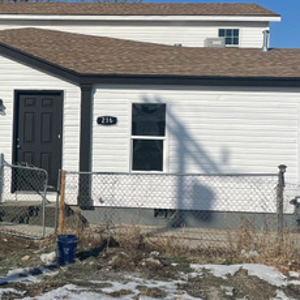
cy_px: 116
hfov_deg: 25.9
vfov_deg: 26.8
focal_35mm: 64
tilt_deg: +0.7
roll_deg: -1.8
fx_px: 628
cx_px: 23
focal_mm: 4.2
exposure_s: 1/9804
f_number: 1.6
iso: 32
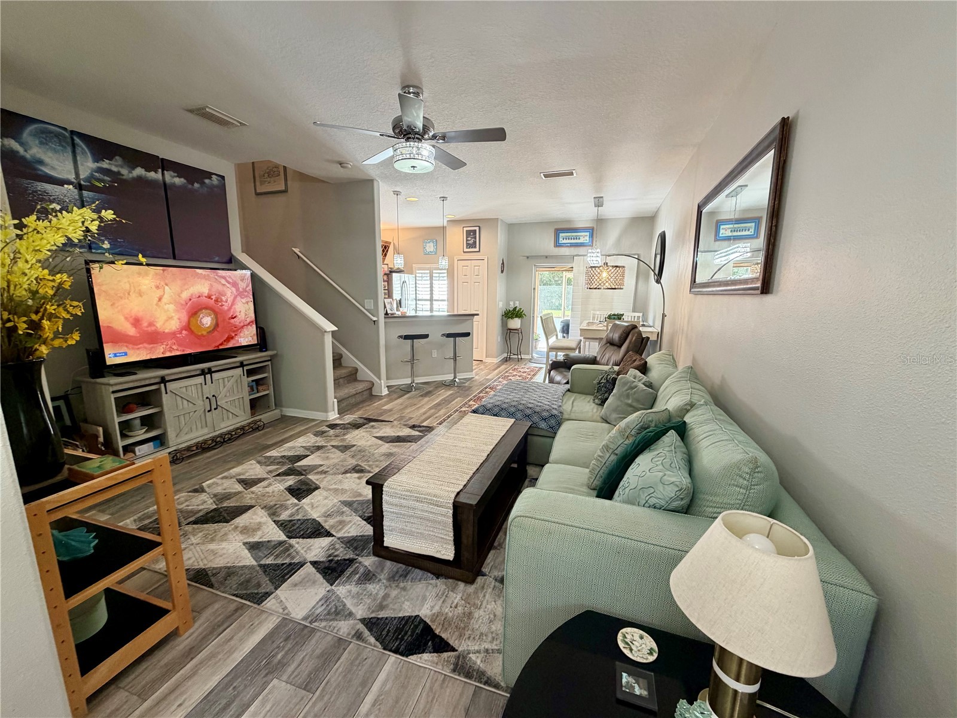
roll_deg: -0.1
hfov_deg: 102.1
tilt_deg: -10.2
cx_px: 478
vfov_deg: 85.7
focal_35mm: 14
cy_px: 359
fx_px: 387
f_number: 2.2
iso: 200
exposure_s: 1/60
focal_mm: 2.22
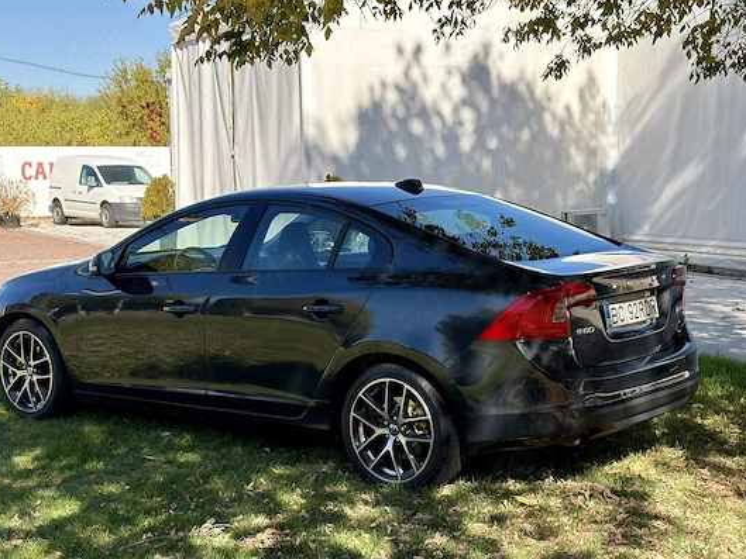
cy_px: 313
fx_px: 1272
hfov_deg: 32.7
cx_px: 341
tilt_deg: -7.0
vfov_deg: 24.8
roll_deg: +0.6
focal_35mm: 59
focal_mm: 5.96
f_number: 1.6
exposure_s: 1/1667
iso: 50
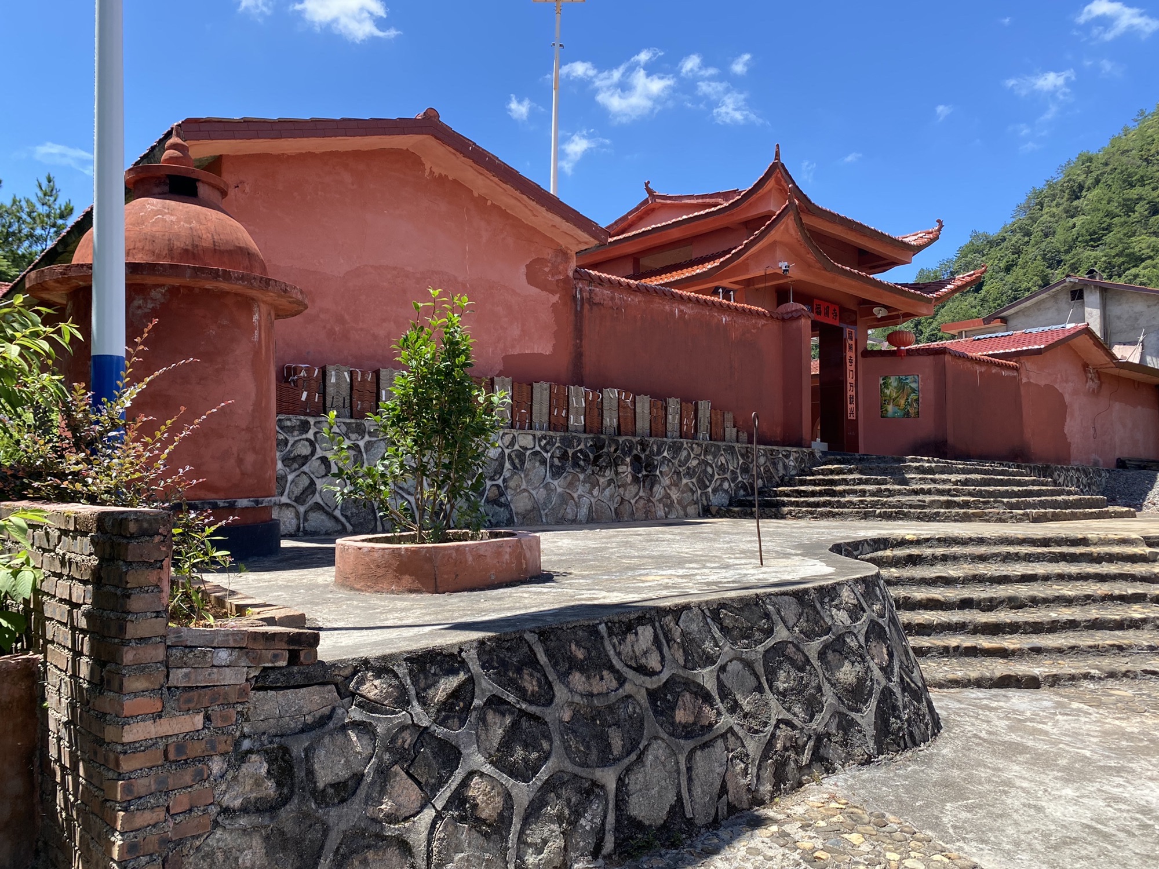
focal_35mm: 26
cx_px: 580
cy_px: 434
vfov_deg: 53.1
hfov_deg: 67.3
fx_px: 871
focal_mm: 4.25
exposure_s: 1/1362
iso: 32
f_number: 1.8
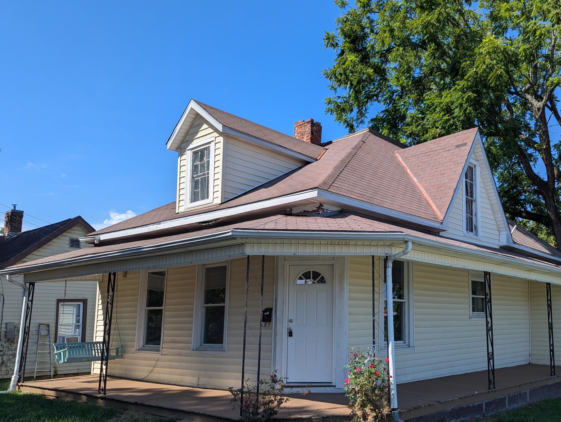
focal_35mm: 32
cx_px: 373
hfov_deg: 55.6
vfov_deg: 43.8
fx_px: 519
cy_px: 270
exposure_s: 1/1919
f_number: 1.85
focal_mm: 6.81
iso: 42
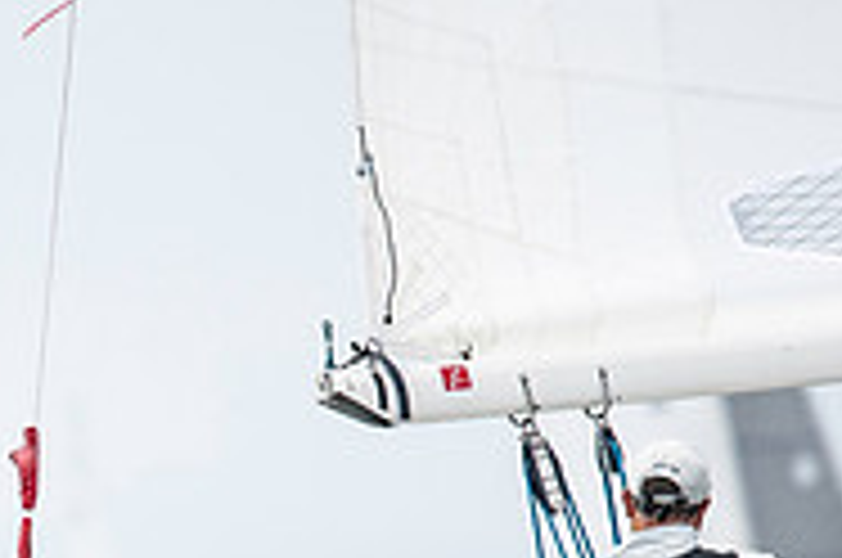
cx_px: -86
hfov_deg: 1.5
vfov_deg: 1.0
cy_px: 718
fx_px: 32665
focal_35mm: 1399
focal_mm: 300
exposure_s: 1/4000
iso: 400
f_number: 4
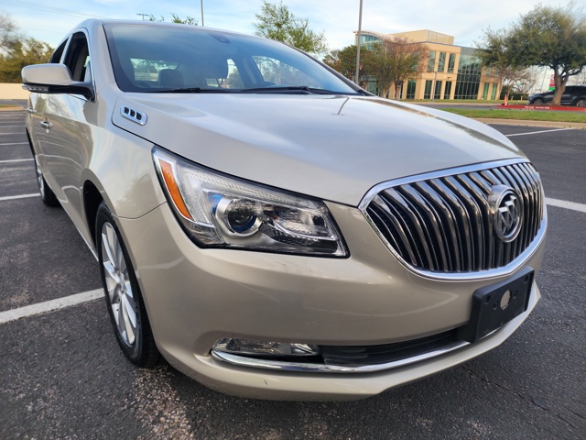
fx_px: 389
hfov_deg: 73.9
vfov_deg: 58.9
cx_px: 293
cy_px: 220
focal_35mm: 23
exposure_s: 1/180
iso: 16
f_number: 1.8
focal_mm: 6.4
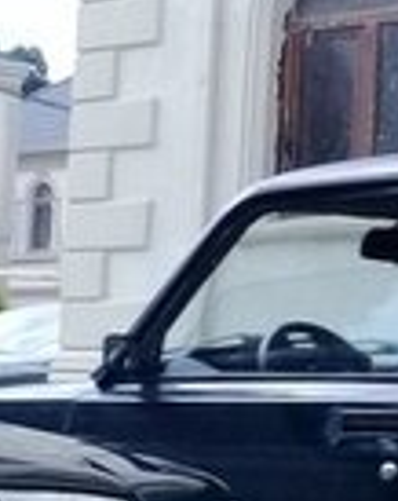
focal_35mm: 146
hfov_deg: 8.7
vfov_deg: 13.0
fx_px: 2157
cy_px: 547
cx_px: -785
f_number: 2.2
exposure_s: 1/328
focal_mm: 3.3
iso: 64
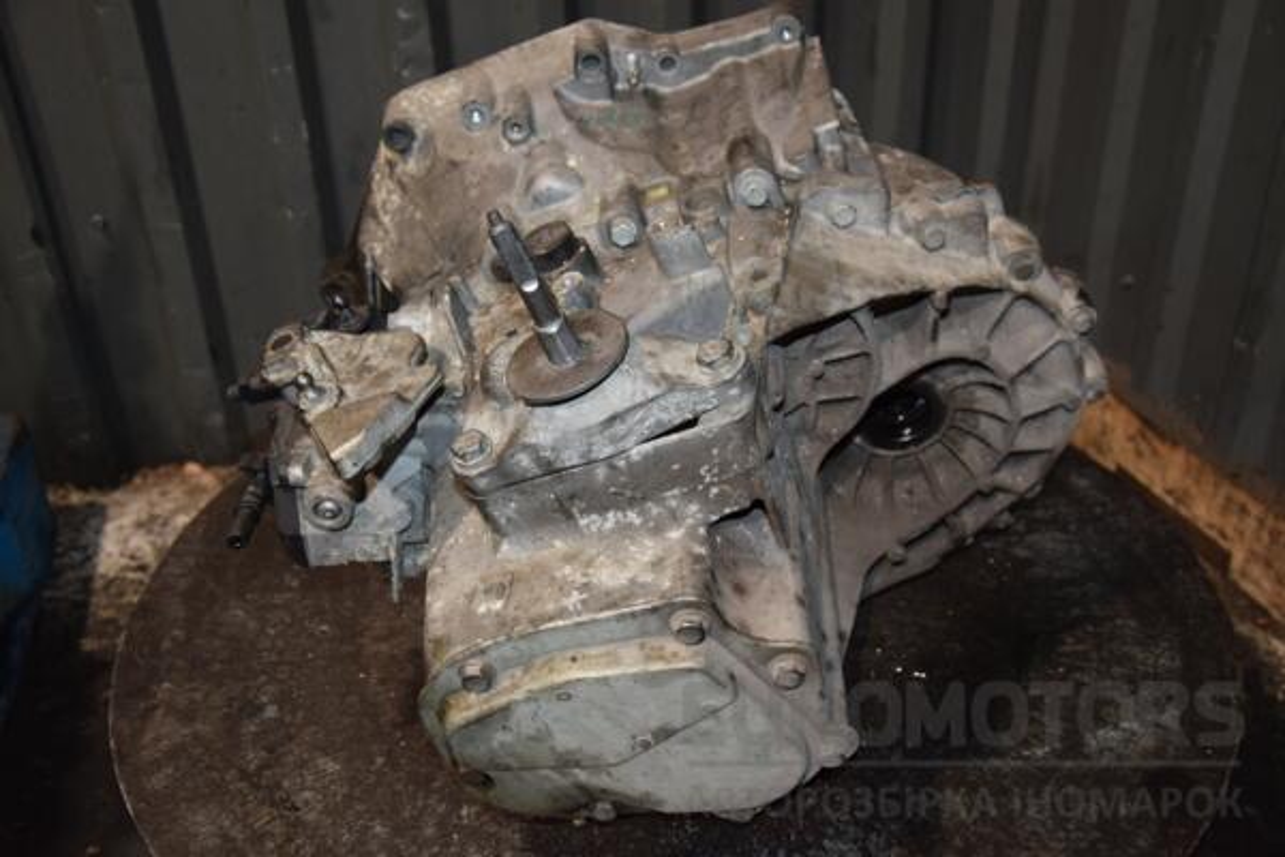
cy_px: 428
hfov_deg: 53.1
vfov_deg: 36.9
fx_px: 1285
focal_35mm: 36
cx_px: 642
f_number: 5
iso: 800
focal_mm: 24
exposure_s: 1/60
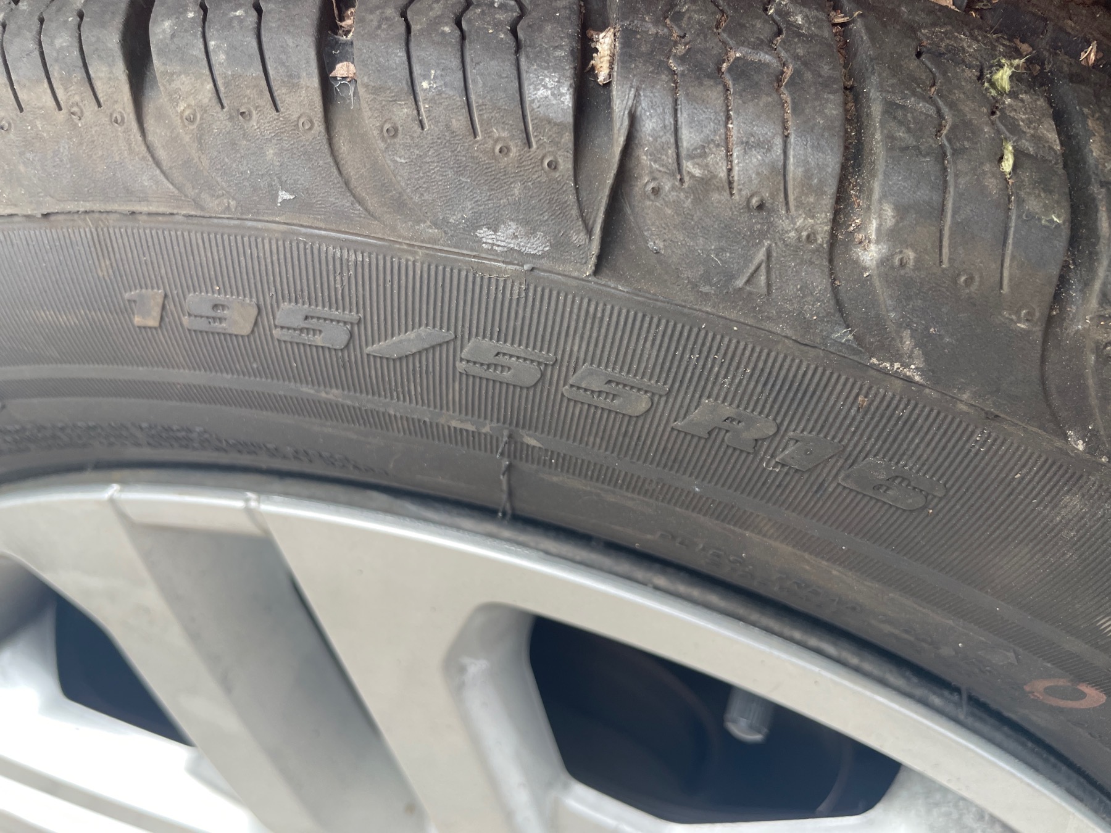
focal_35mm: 26
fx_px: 834
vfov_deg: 53.1
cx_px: 556
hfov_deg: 67.3
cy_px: 416
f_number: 1.6
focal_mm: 4.2
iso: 64
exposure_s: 1/121
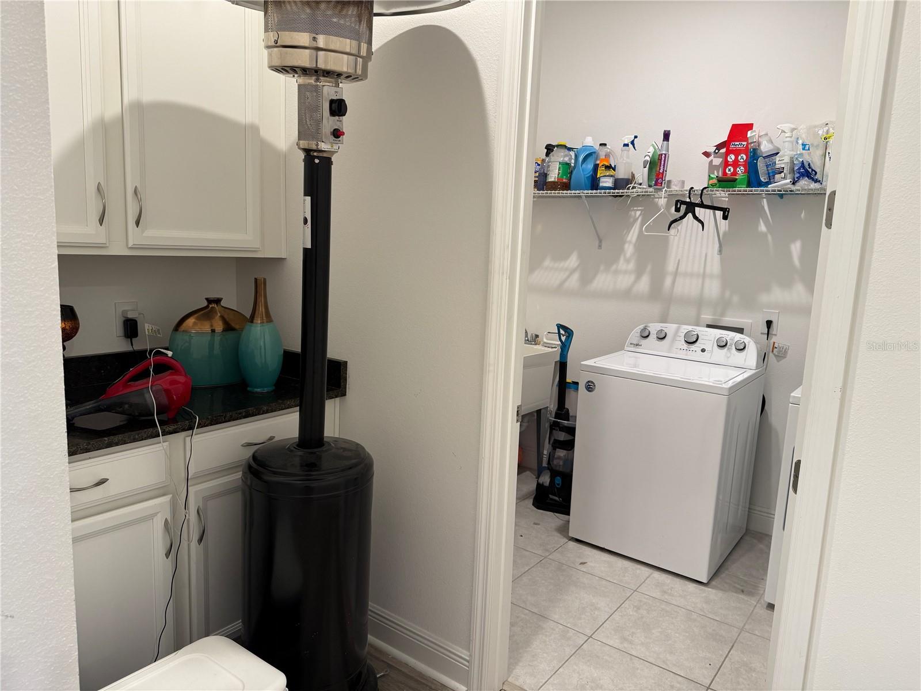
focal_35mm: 24
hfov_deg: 71.6
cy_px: 346
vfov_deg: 56.8
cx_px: 460
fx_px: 639
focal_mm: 6.76
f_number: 1.78
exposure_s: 1/60
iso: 125
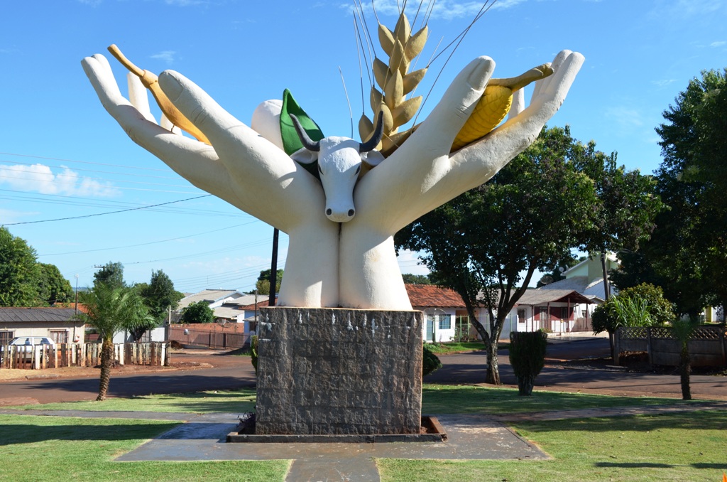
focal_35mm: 33
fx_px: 665
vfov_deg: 39.8
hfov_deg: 57.3
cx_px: 364
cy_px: 241
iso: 140
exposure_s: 1/250
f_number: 8
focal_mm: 22
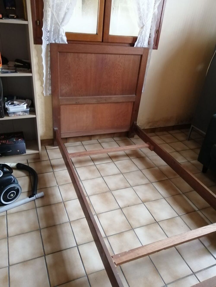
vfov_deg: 67.3
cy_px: 144
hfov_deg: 53.1
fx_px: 216
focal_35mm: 26
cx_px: 108
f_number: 1.8
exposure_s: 1/20
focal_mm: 3.6
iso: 400
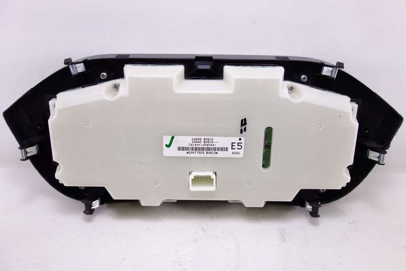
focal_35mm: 28
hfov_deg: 65.5
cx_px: 203
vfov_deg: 46.4
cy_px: 136
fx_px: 316
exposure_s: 1/100
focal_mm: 10.4
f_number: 2
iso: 125
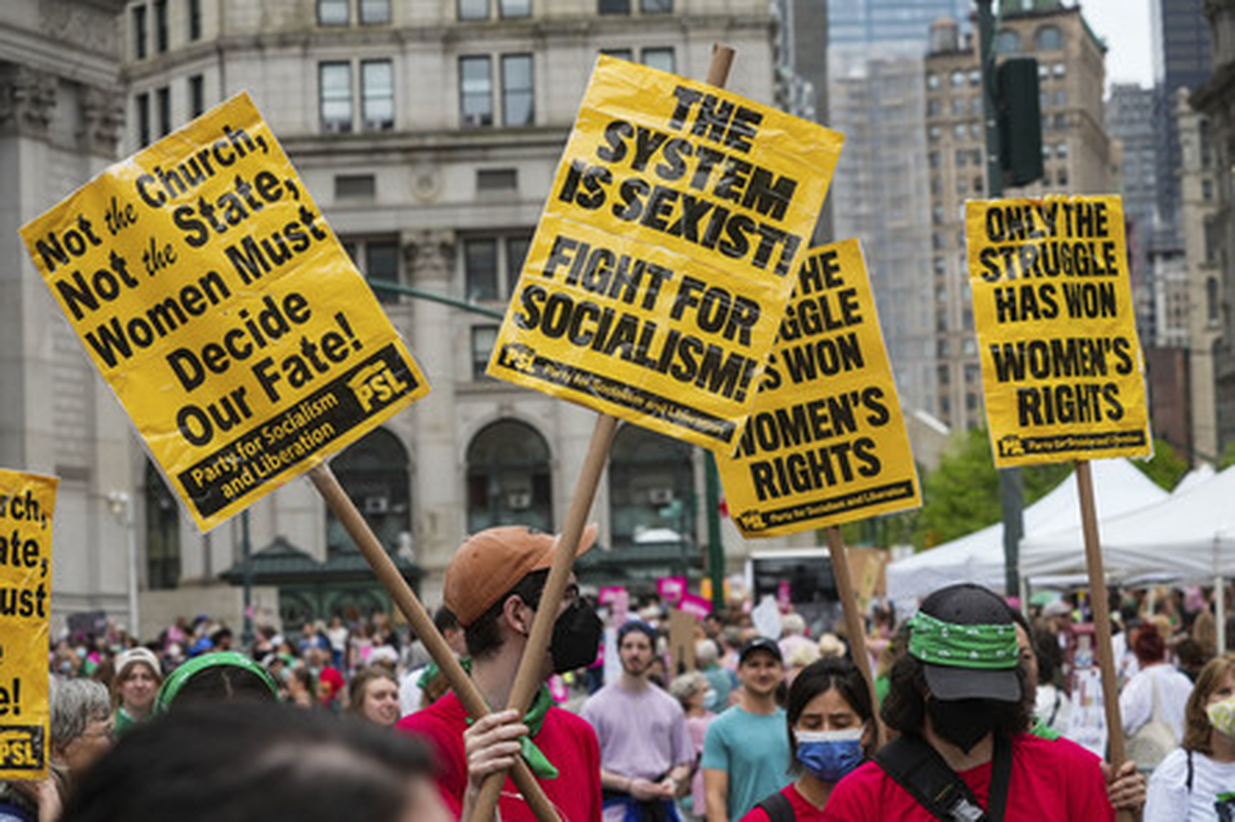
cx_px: 618
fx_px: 3463
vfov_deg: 13.5
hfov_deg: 20.2
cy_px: 410
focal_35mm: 101
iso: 1250
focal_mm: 100
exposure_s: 1/1000
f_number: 8
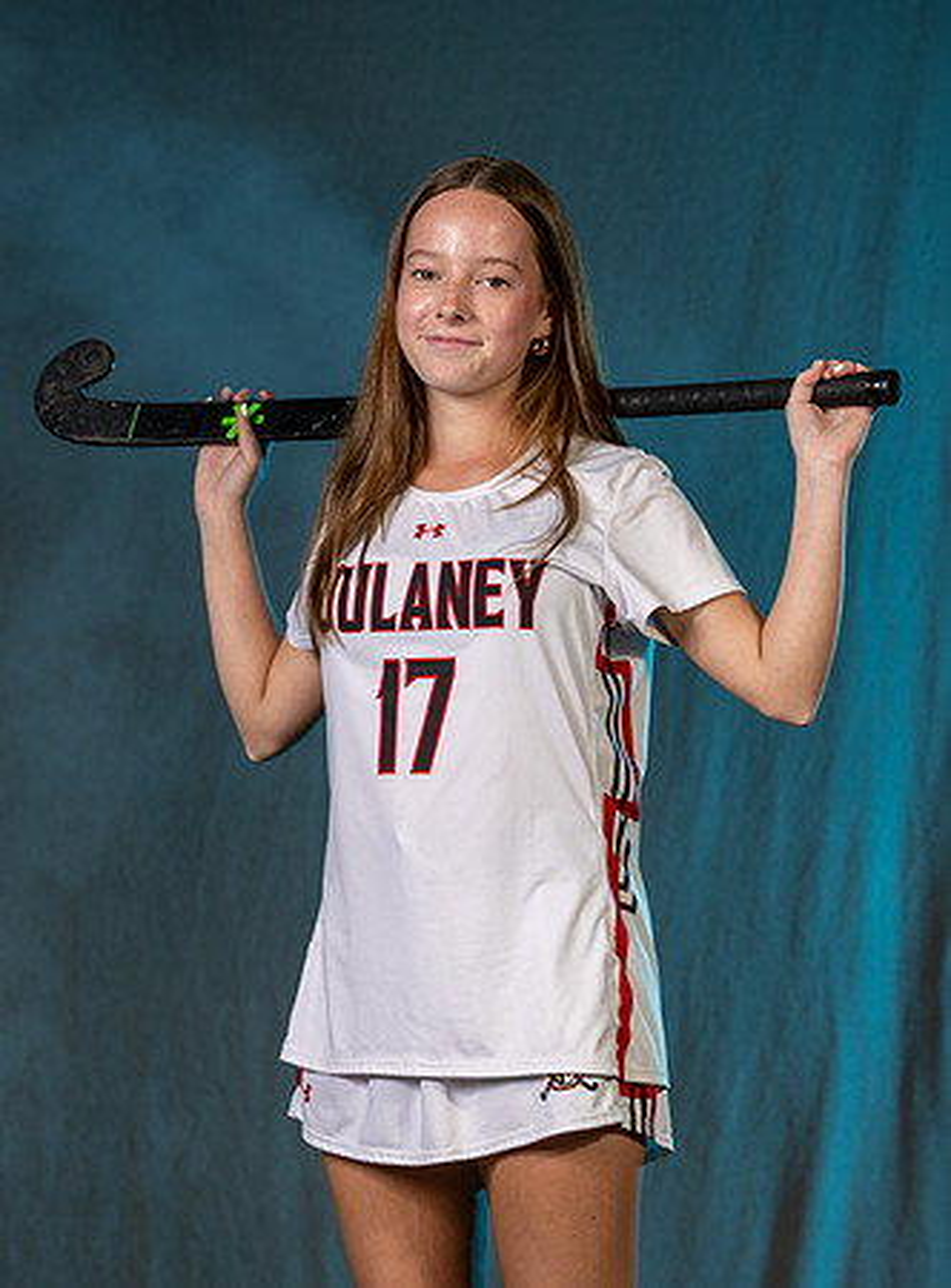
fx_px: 6000
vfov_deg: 12.3
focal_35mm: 162
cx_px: 565
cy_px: 611
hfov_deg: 9.1
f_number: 5.6
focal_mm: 95
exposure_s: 1/200
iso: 80
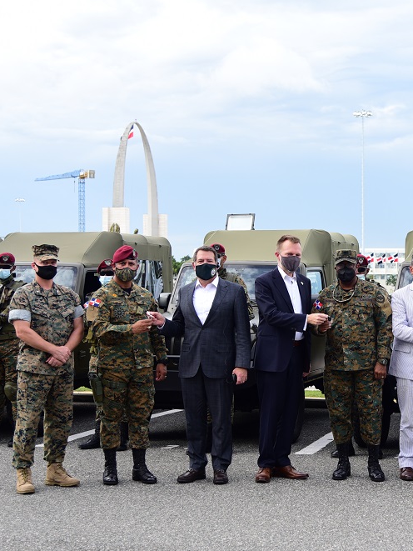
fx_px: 1018
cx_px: 346
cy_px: 277
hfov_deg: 22.5
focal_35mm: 64
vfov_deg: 30.3
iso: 200
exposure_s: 1/400
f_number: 4
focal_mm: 44
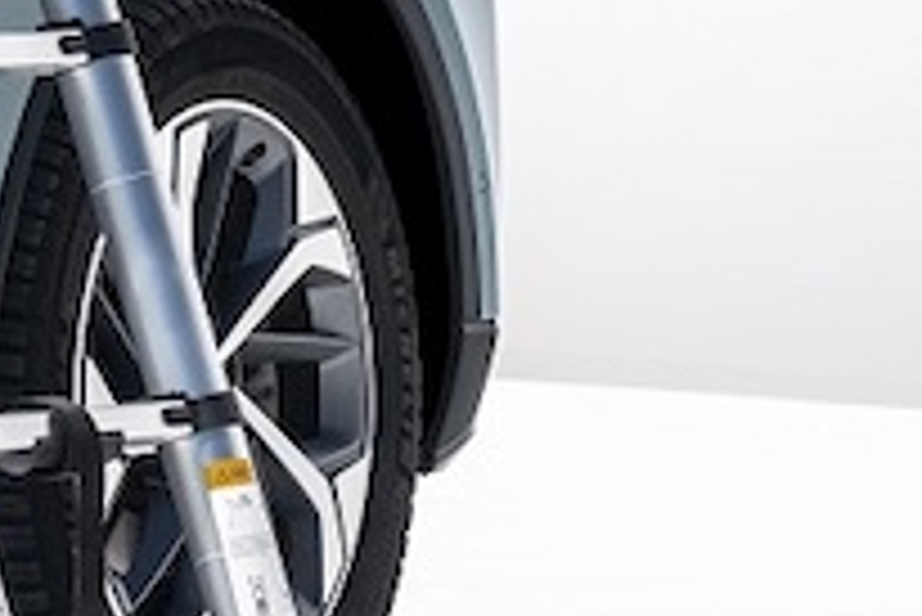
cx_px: -1835
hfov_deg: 2.5
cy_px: -1057
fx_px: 20554
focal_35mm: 802
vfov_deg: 1.7
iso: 500
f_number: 7.1
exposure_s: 1/640
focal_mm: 103
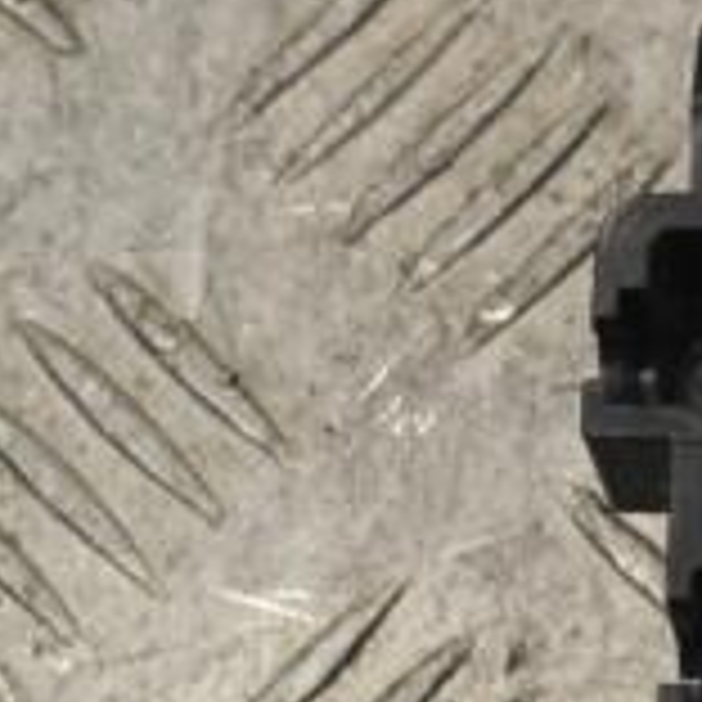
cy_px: 432
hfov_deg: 8.5
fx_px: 4497
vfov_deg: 8.9
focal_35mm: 196
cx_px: 1341
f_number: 10
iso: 3200
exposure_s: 1/320
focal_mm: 40
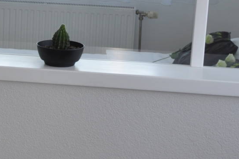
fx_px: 888
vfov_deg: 10.2
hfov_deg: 14.9
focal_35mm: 134
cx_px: -26
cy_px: 59
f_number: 3.8
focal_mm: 24
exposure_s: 1/80
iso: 200
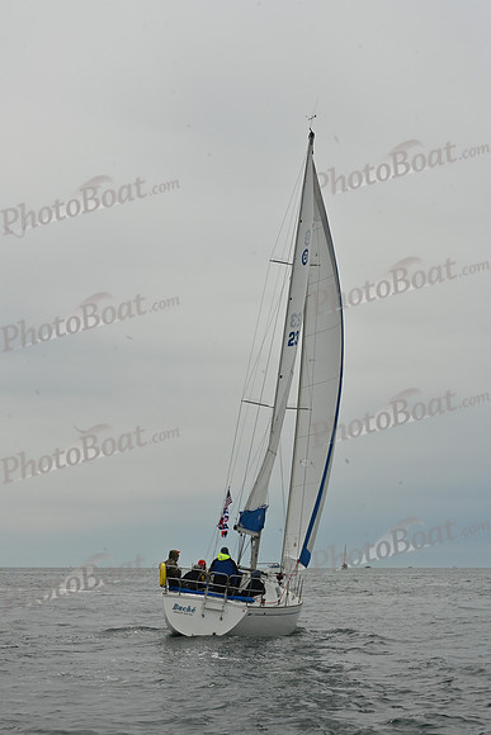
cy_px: 368
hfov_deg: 19.5
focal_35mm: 70
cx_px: 246
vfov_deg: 28.8
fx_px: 1431
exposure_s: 1/800
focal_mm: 70
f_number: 16
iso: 320
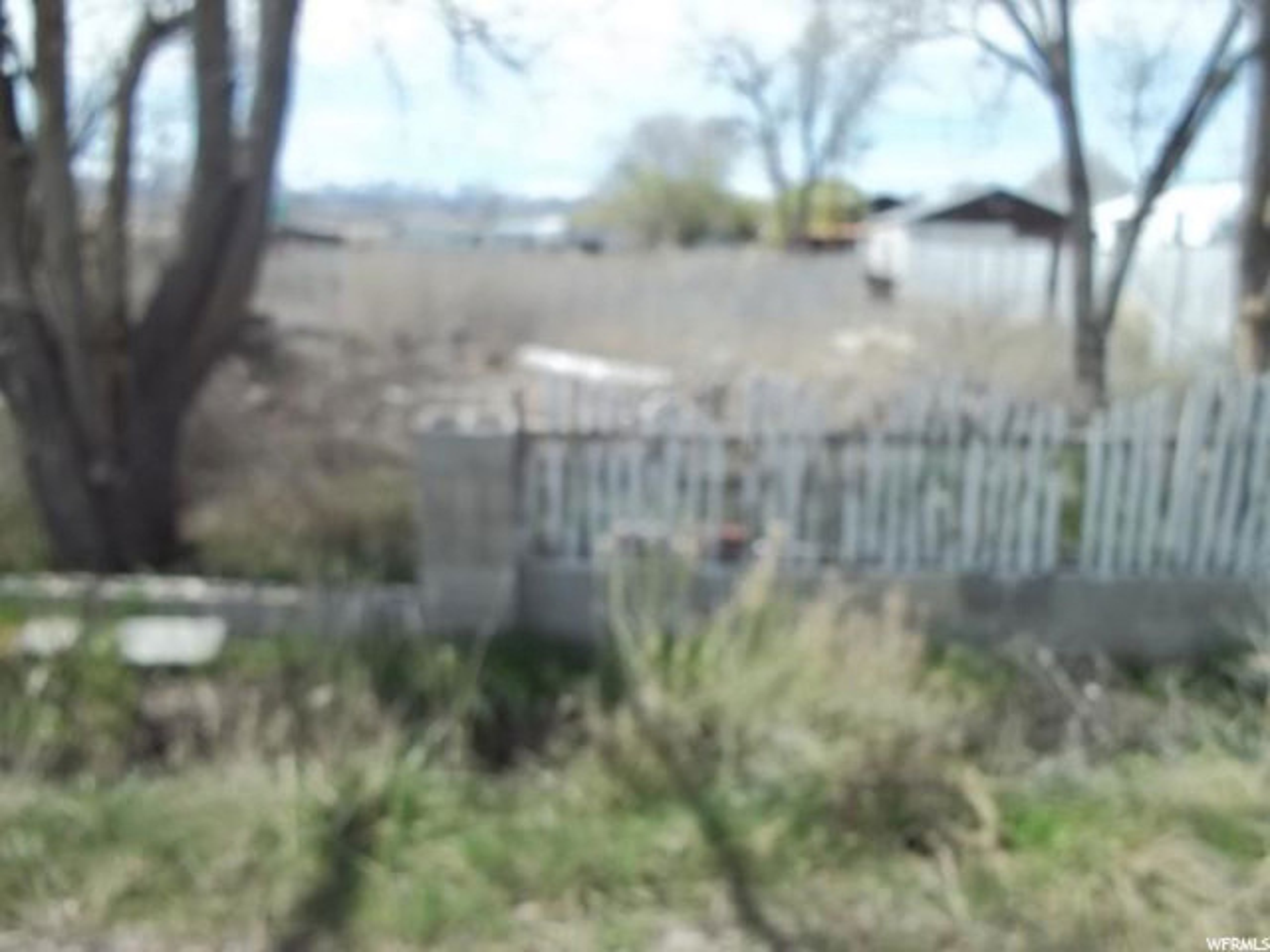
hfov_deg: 56.8
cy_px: 476
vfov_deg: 44.2
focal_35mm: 32
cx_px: 635
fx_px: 1174
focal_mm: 5.7
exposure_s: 1/80
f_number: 8.8
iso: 64
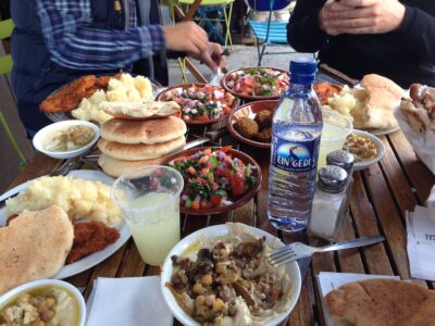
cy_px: 163
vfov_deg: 42.9
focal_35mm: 33
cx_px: 218
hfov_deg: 55.4
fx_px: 415
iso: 50
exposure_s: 1/40
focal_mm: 4.12
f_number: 2.4
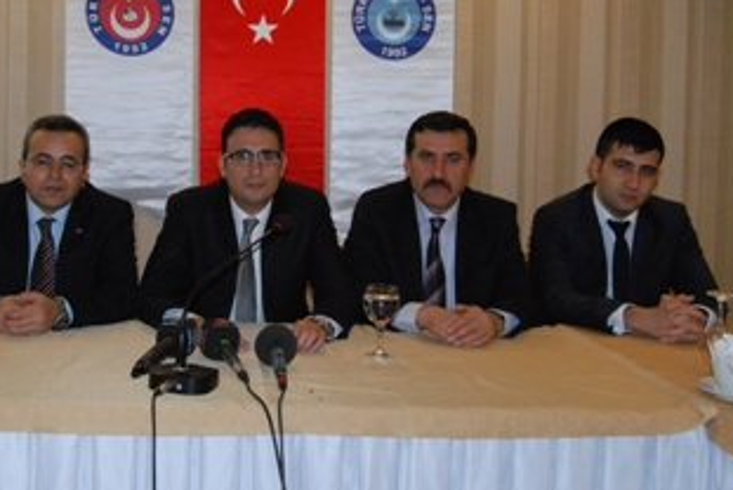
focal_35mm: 50
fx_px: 1013
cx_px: 240
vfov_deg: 27.0
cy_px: 144
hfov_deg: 39.3
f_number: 5.6
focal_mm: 23
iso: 1600
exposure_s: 1/60
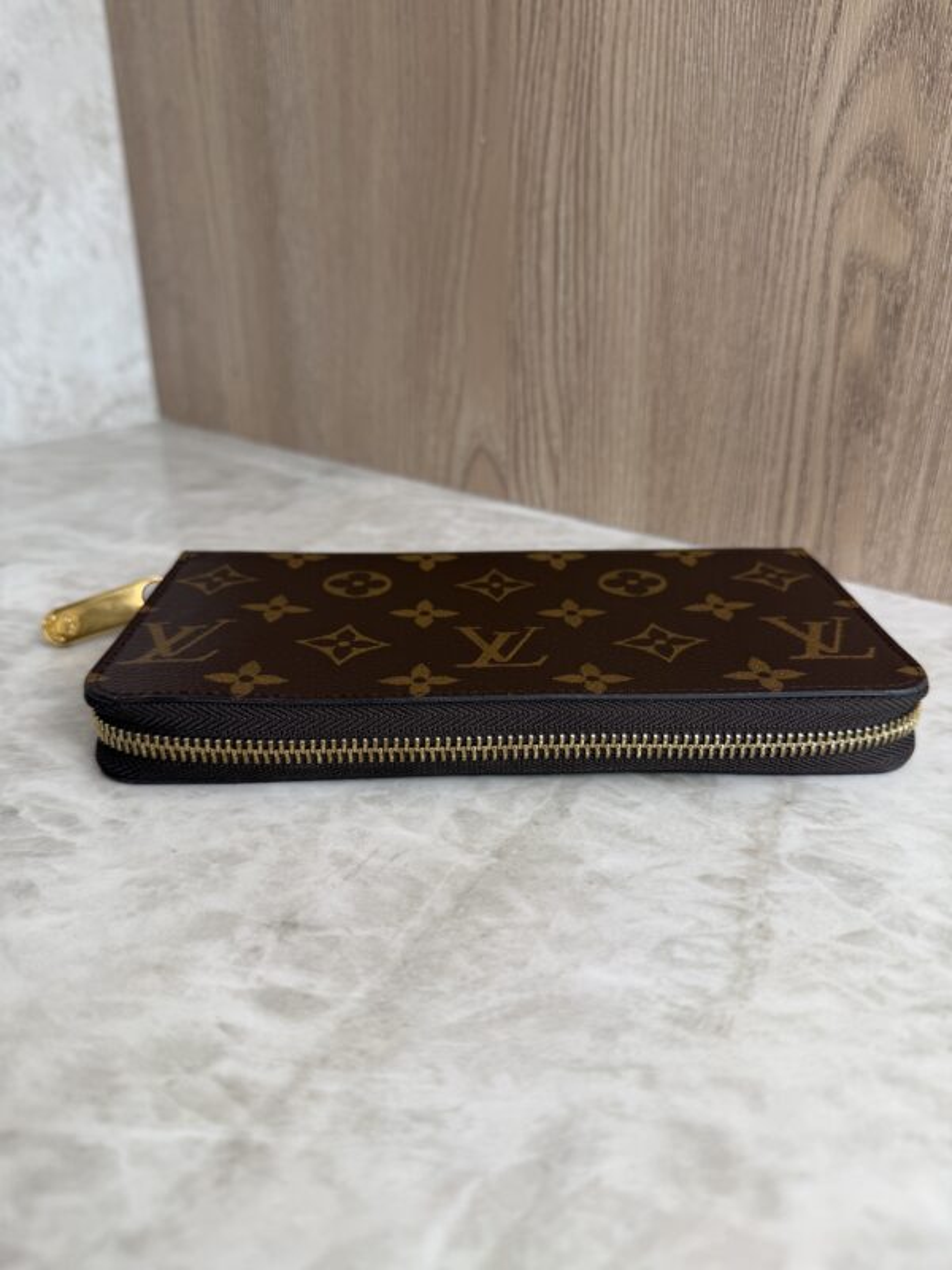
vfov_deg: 71.6
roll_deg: -0.1
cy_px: 635
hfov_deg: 56.8
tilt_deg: -24.4
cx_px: 476
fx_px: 880
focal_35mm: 24
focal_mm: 6.76
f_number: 1.78
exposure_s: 1/136
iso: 50
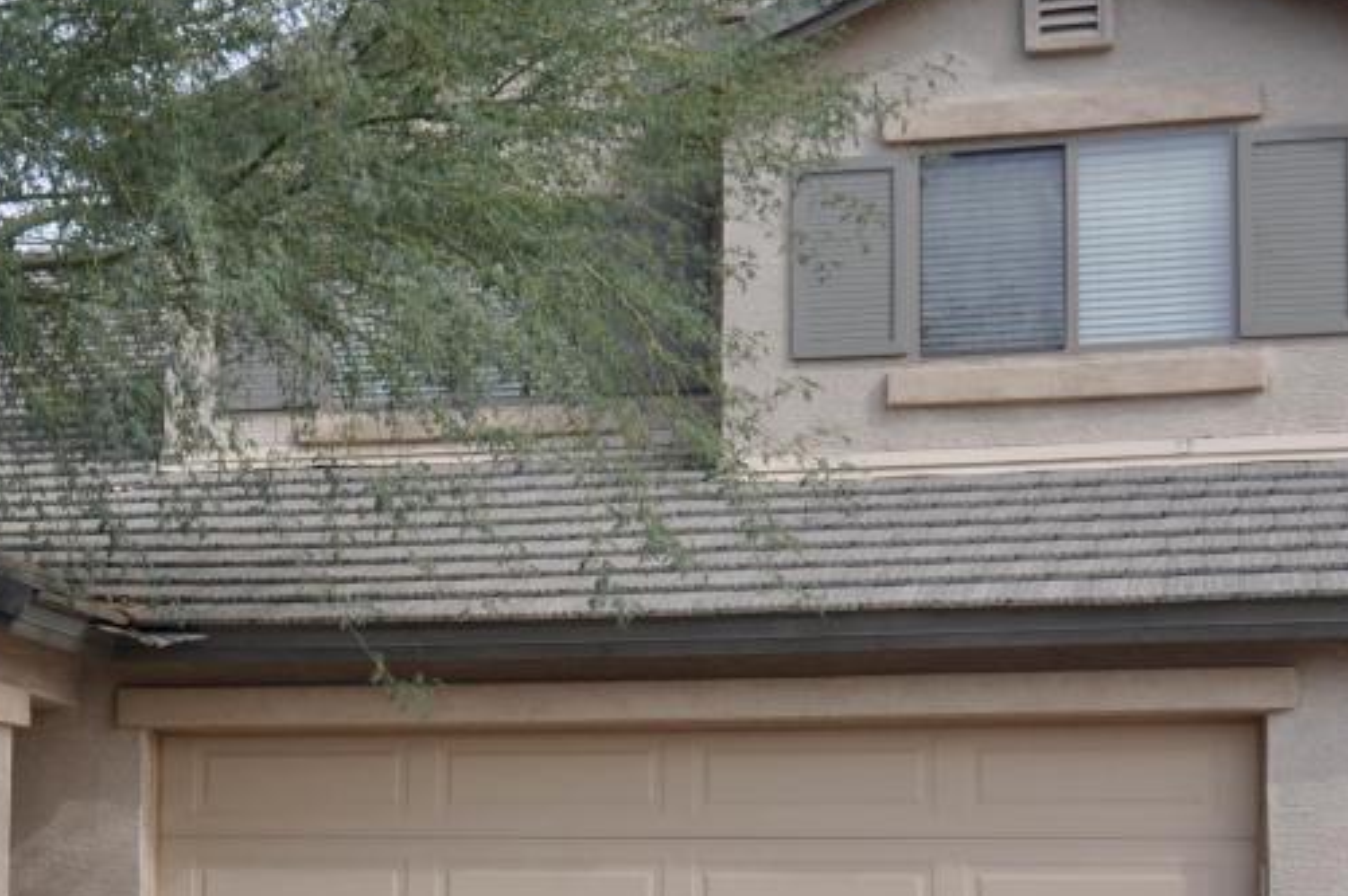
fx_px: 3105
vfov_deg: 16.3
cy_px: 740
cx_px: 137
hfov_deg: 23.8
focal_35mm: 83
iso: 200
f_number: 9
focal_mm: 24
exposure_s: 1/320
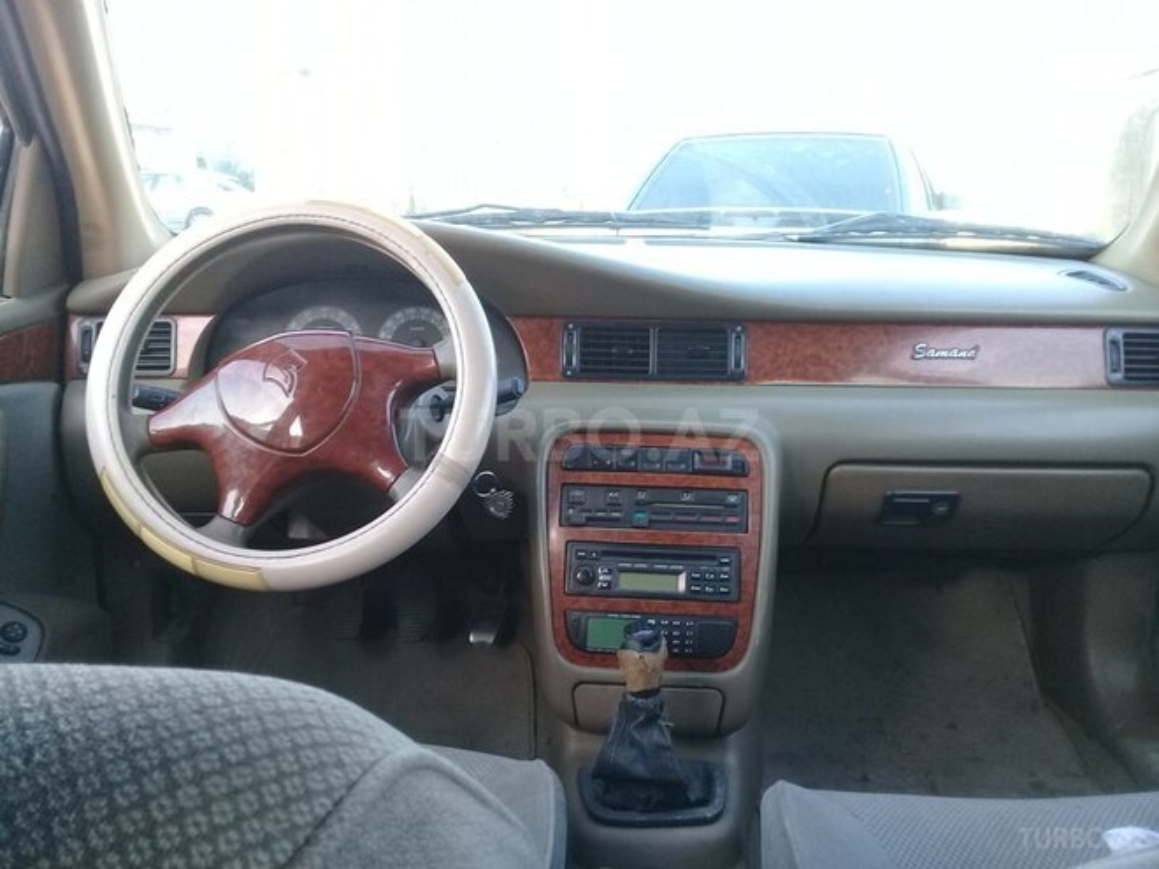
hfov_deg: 58.4
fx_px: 1038
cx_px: 580
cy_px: 434
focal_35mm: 31
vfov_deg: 45.4
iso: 64
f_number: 2.2
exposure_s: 1/50
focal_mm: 3.3
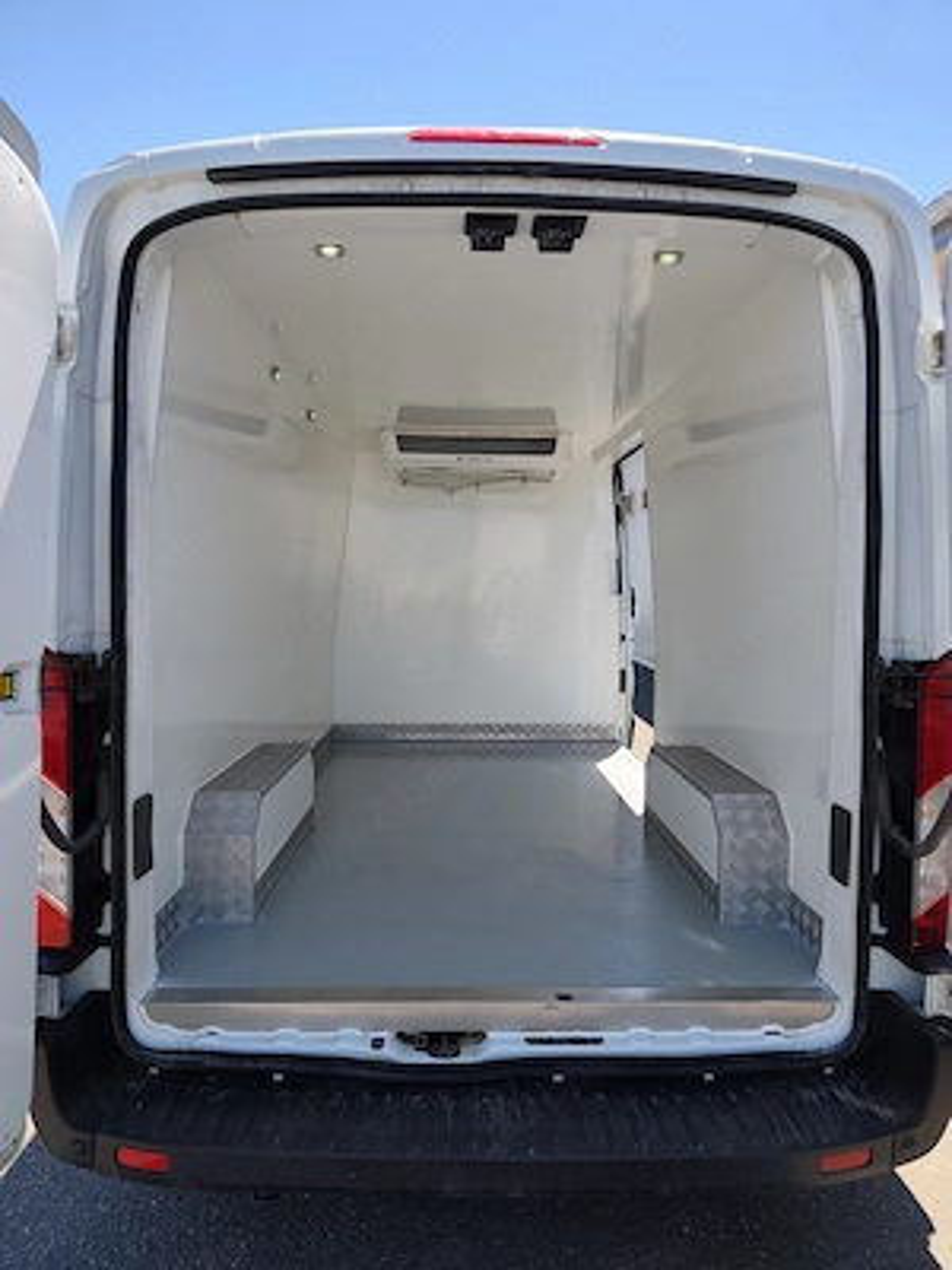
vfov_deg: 73.9
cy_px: 635
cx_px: 476
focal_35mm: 23
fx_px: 843
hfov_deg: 58.9
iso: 50
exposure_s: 1/476
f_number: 1.7
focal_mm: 6.07
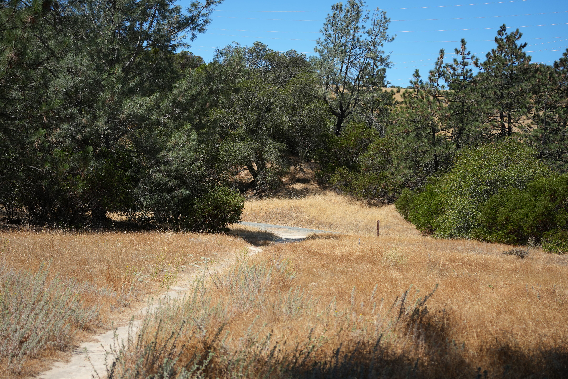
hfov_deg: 39.6
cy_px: 190
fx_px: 789
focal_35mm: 50
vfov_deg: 27.0
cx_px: 284
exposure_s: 1/1250
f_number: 4.5
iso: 250
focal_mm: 50
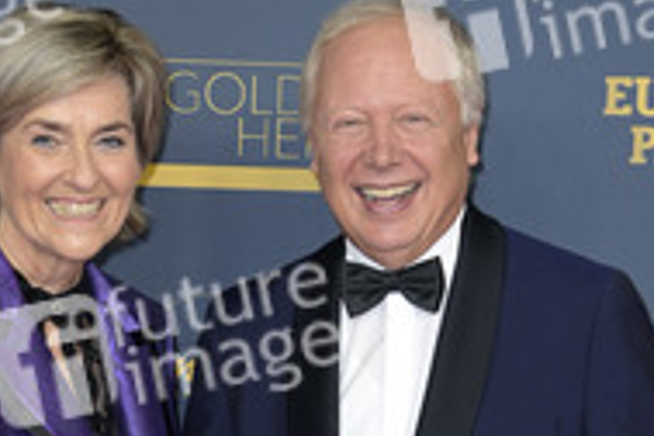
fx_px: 2688
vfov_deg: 9.2
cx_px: 263
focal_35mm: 148
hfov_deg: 13.9
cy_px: 519
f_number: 5.6
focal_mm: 70
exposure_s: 1/250
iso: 640
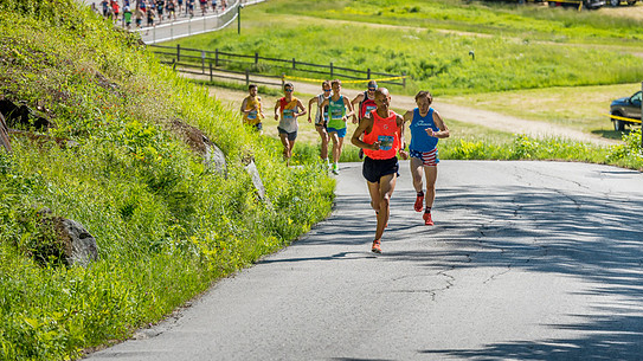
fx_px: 3341
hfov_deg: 11.0
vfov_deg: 6.2
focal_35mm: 196
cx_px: 319
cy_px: 154
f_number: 5.6
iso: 500
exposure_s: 1/2500
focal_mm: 175
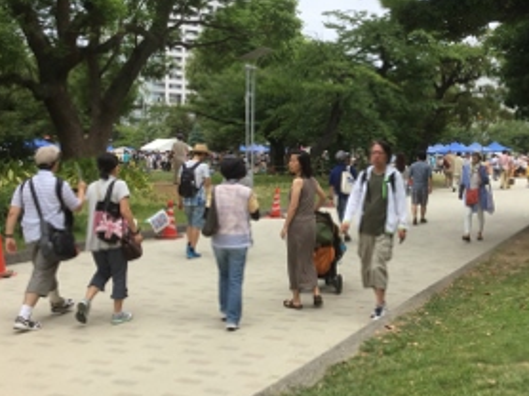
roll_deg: -0.3
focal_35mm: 45
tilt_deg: +0.6
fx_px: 687
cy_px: 160
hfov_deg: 41.3
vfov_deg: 32.0
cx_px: 374
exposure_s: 1/947
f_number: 2.4
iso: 25
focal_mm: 3.3
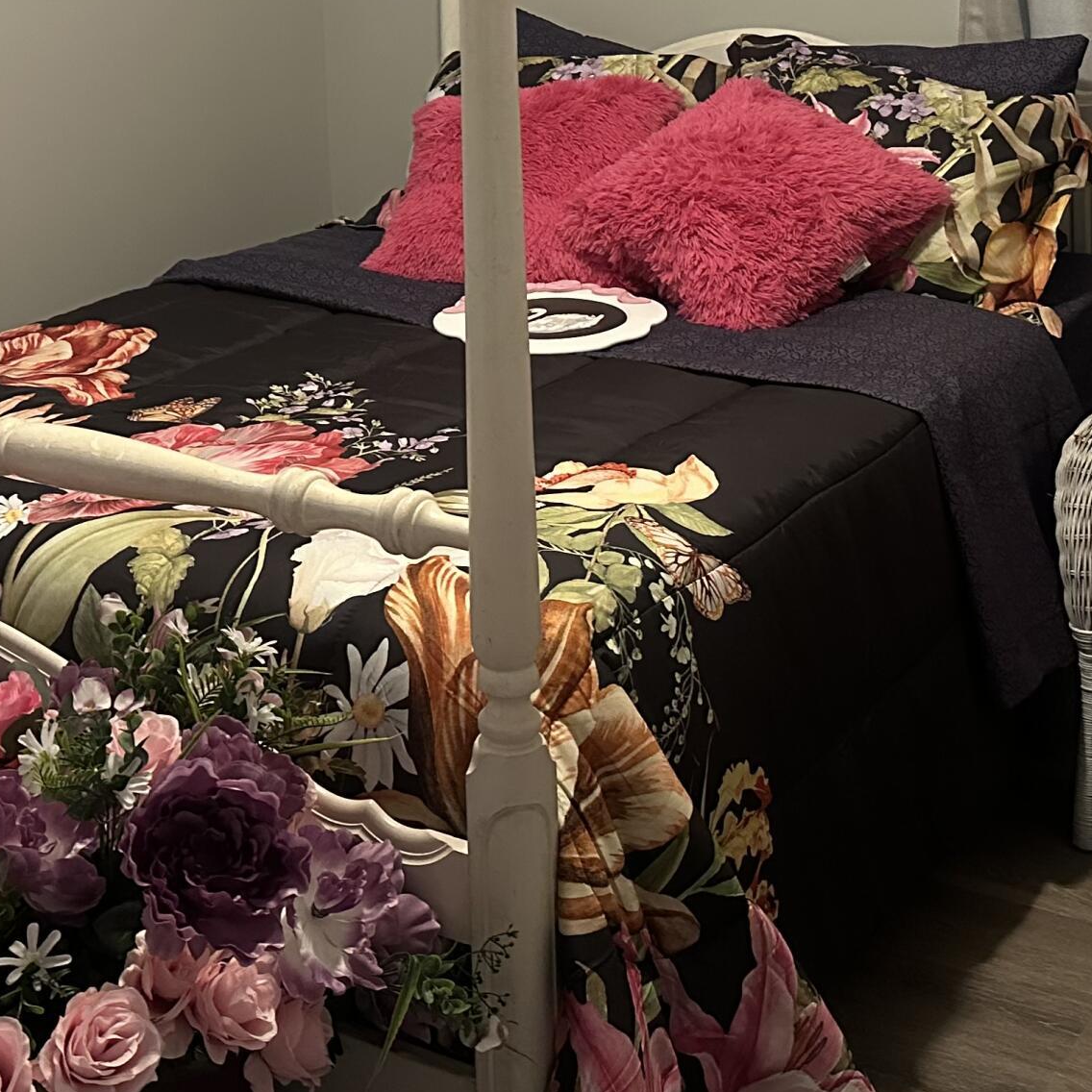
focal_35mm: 56
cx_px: 434
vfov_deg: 28.9
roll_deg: +1.8
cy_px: 41
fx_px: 1999
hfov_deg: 30.5
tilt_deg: -4.7
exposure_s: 1/40
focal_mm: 6.86
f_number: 1.78
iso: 800
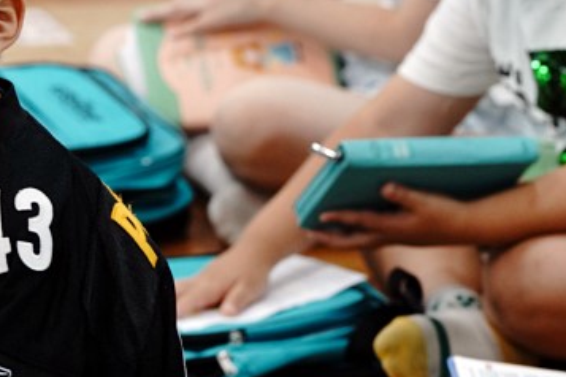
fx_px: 5314
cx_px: -101
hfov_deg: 6.1
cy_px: 68
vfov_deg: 4.1
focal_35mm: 338
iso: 2000
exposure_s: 1/160
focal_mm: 134
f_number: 4.5
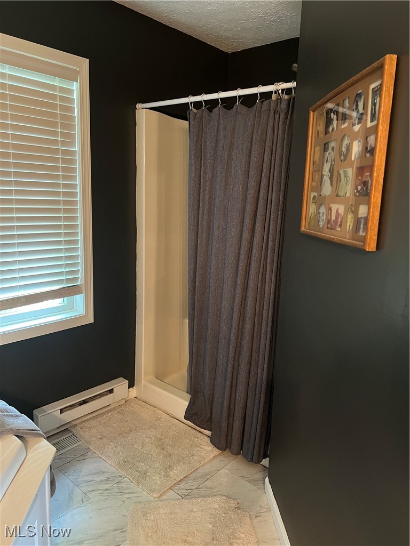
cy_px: 273
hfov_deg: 53.1
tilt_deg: -11.6
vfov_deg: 67.3
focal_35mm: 26
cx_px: 205
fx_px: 411
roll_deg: -2.1
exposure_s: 1/30
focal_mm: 5.7
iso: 500
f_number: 1.5
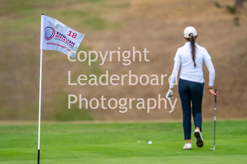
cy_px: 82
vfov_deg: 3.1
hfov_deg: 4.6
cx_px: 124
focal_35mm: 450
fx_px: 3086
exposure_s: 1/2500
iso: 400
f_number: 4.5
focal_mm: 300
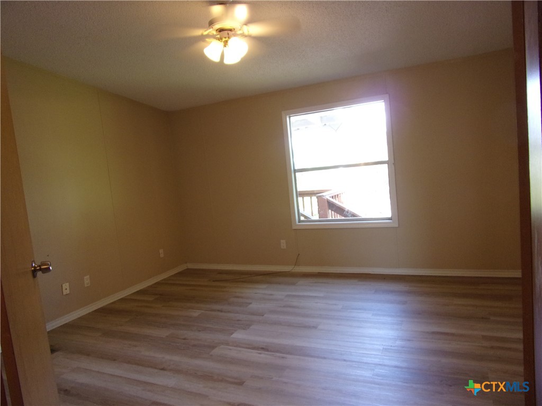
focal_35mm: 24
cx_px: 271
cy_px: 203
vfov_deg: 56.8
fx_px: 376
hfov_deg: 71.6
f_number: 3.3
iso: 150
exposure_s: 1/34
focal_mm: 4.3
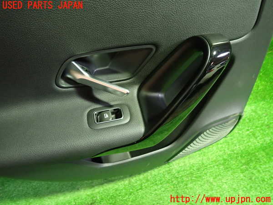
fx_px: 197
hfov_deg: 69.4
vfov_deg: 54.9
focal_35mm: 25
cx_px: 136
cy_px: 102
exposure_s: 1/30
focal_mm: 4.5
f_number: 2
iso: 640
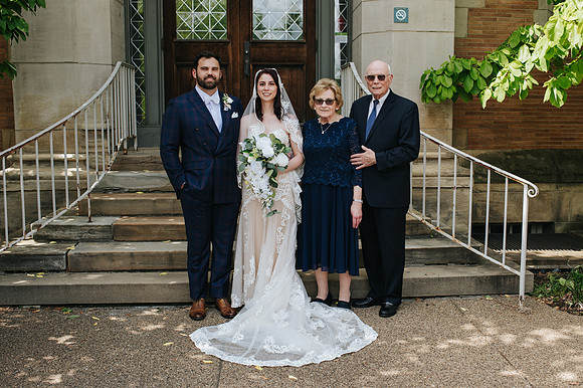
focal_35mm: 40
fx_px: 641
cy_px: 201
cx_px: 307
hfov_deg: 48.9
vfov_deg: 33.7
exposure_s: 1/400
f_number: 3.5
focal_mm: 35
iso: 140
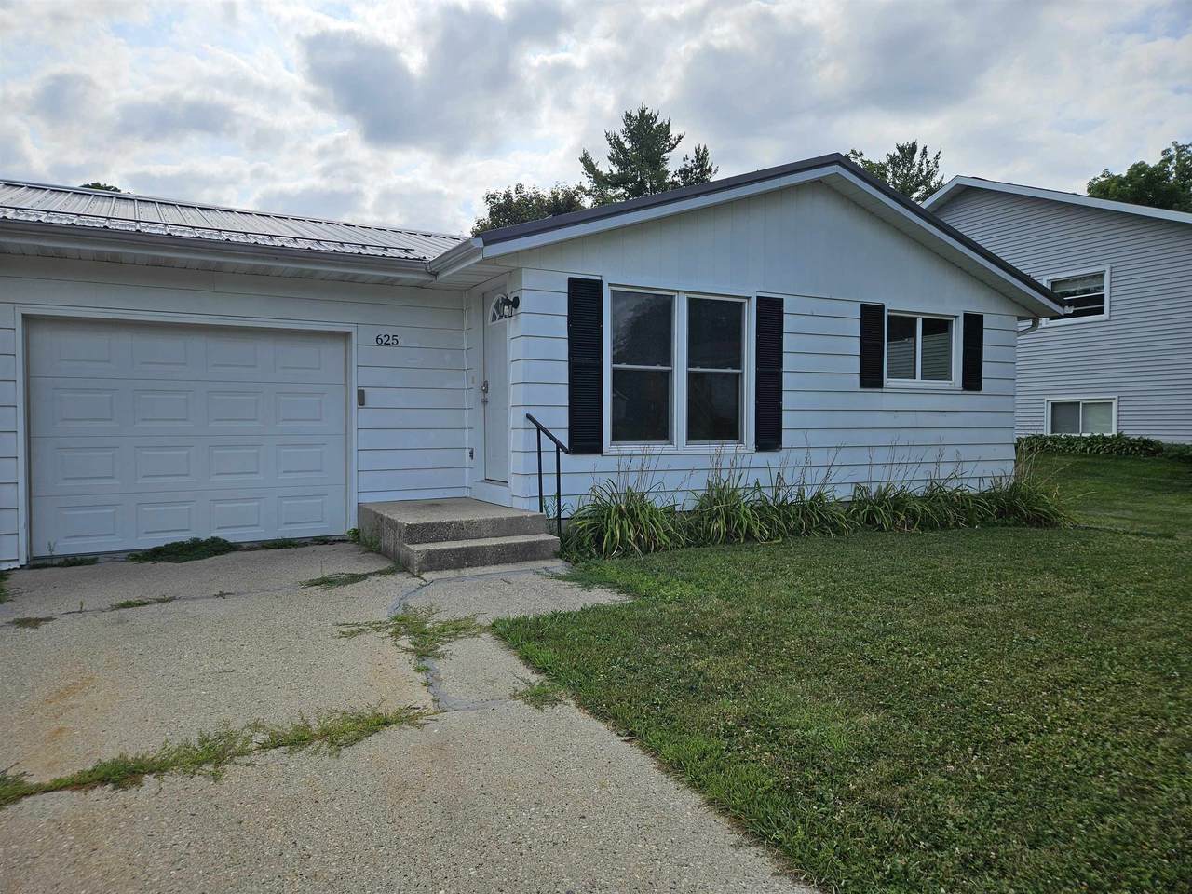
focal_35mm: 23
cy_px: 447
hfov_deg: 73.9
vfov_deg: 58.9
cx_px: 596
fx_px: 792
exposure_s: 1/2671
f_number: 1.8
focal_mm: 5.4
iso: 25
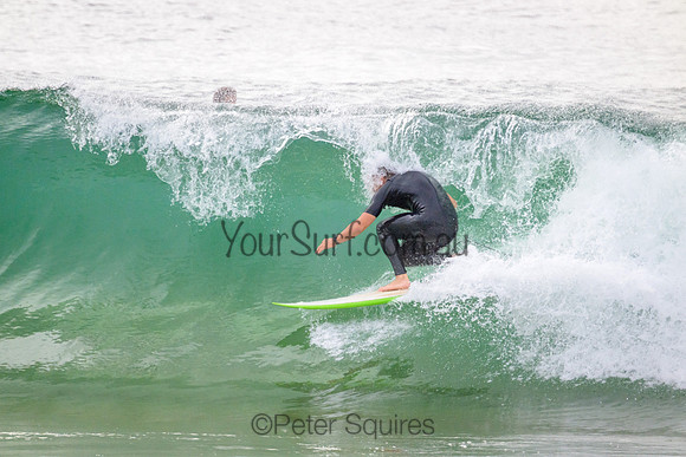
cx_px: 343
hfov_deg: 2.6
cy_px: 228
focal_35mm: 800
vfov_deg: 1.7
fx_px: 15247
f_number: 11
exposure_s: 1/2000
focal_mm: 800
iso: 2000
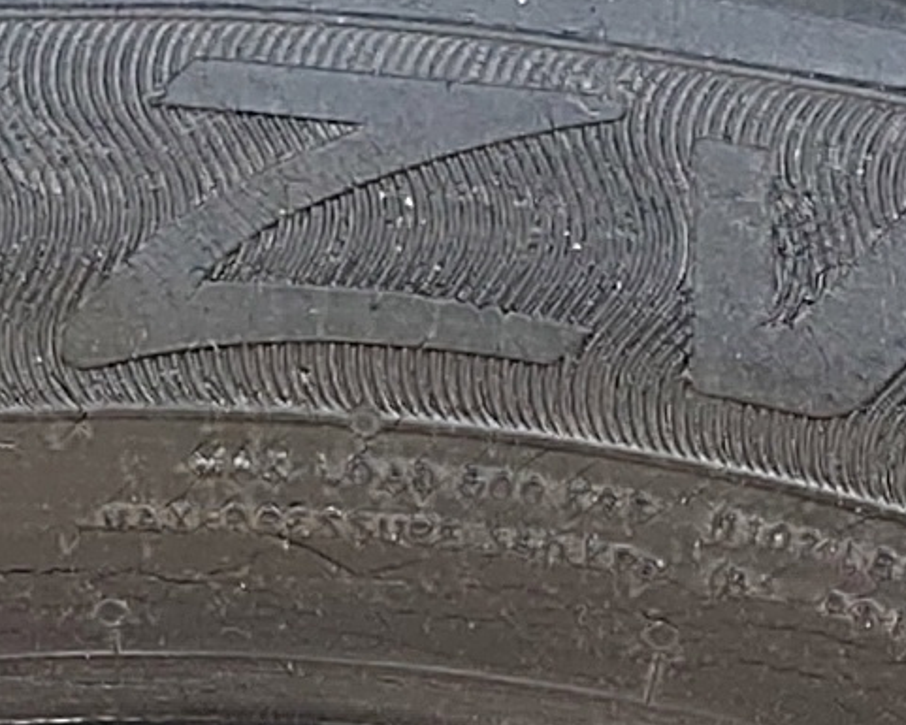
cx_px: 558
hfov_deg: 10.1
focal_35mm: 191
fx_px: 5123
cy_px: 1346
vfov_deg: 7.8
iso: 100
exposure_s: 1/280
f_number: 1.8
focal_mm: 5.56
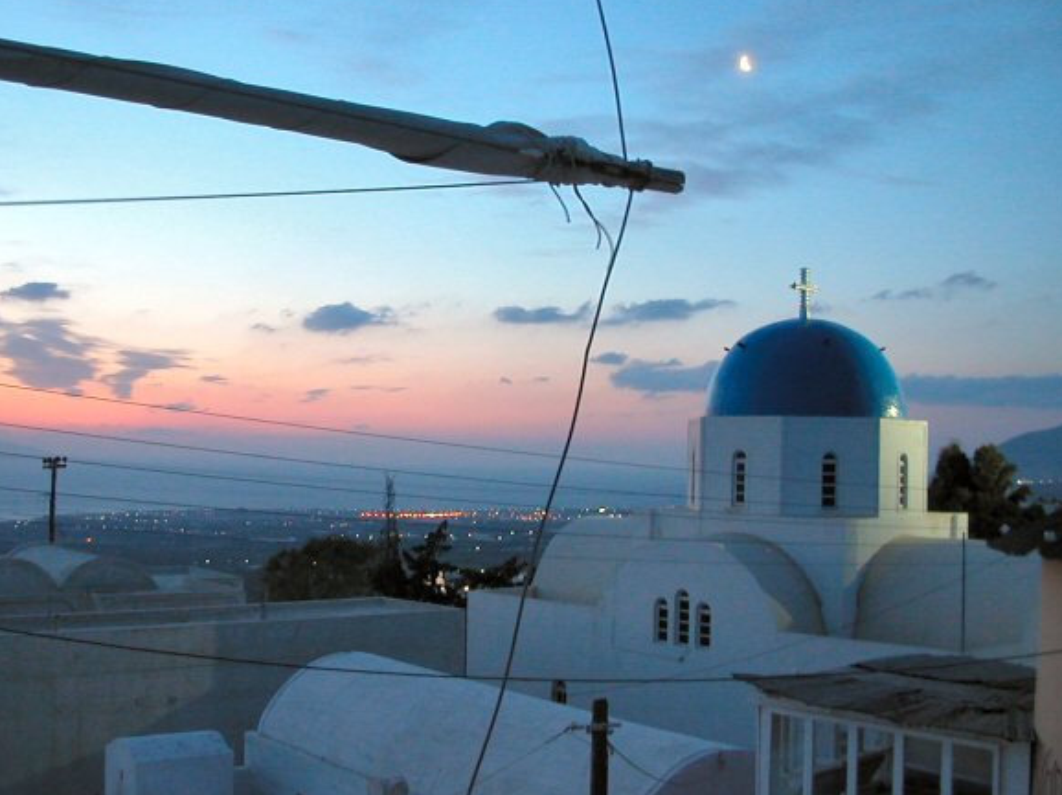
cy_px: 417
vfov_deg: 35.1
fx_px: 1257
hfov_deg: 45.7
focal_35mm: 41
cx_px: 483
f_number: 2.7
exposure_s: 1/1.6
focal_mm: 5.6
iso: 200
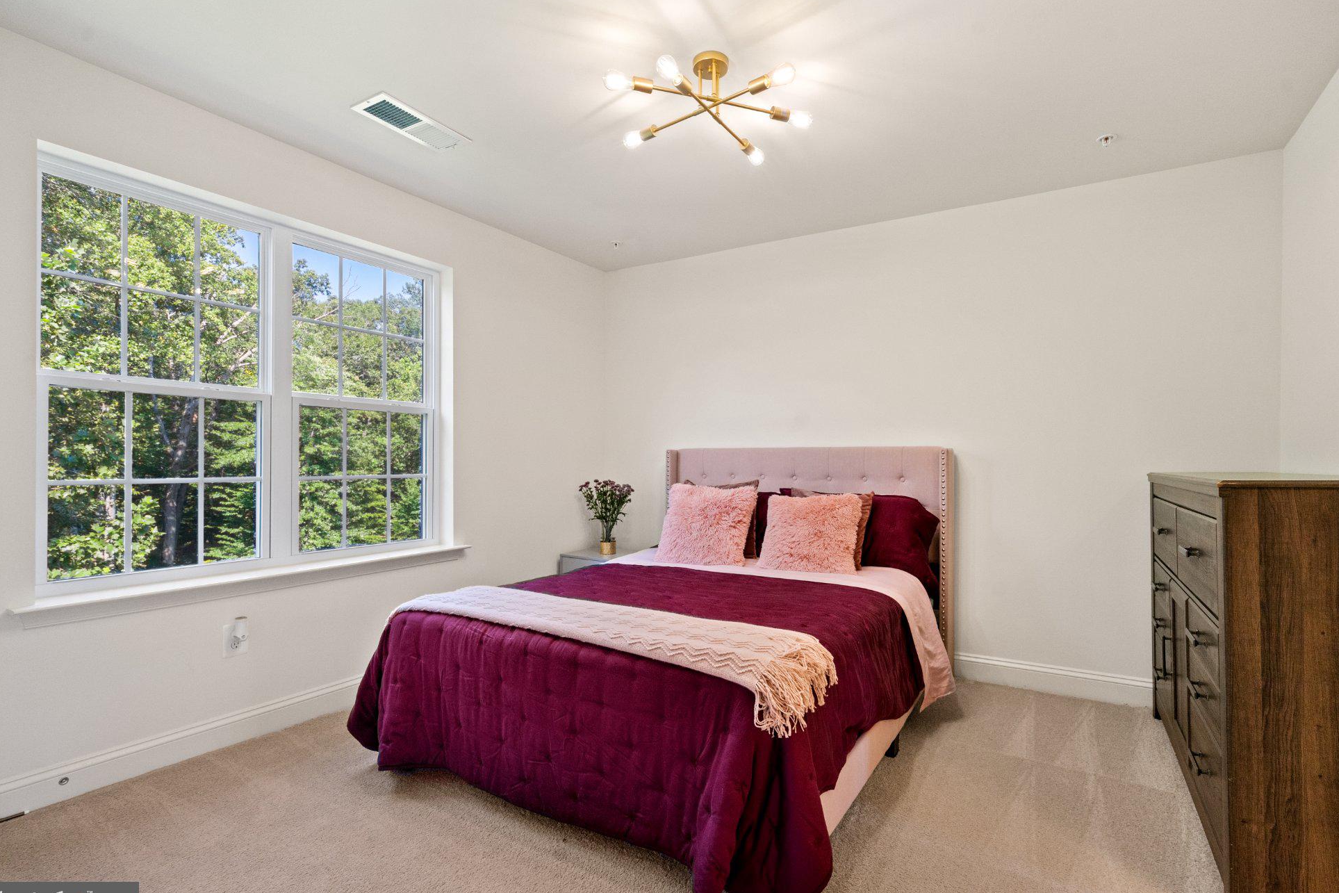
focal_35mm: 17
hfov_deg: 93.2
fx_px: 632
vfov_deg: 70.4
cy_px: 458
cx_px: 696
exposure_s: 1/60
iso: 640
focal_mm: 16
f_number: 8
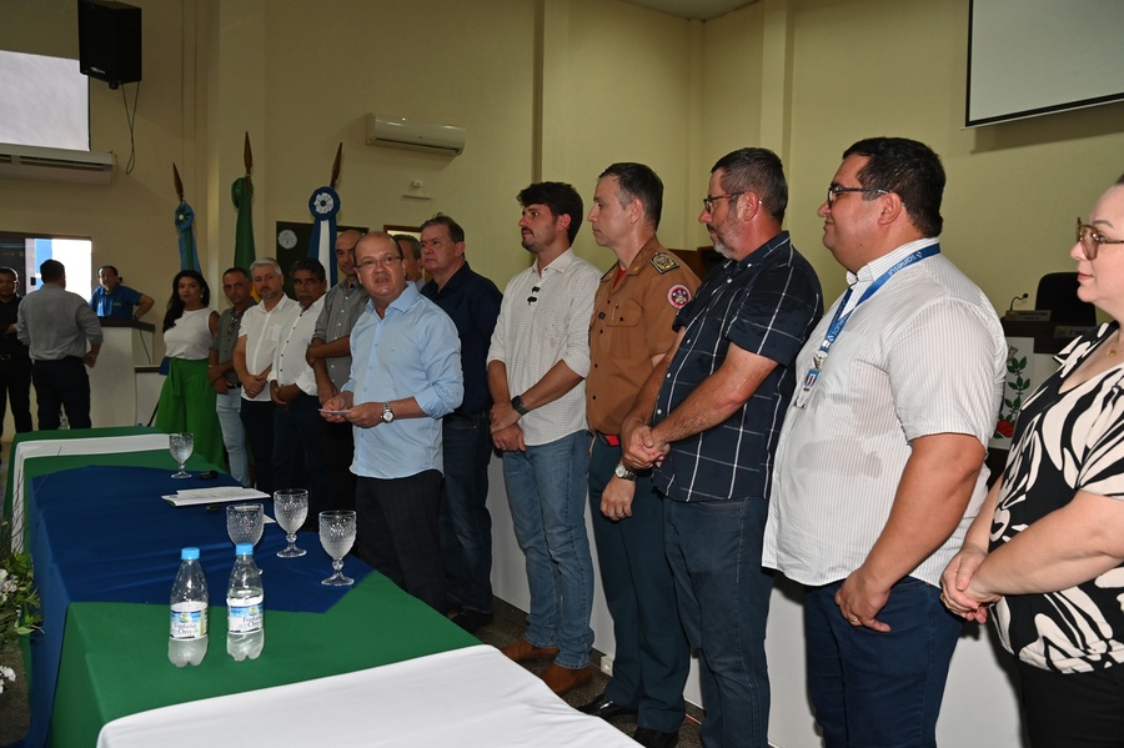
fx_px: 905
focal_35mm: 29
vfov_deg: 44.9
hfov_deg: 63.7
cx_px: 562
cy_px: 374
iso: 1250
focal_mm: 29
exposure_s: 1/200
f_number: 4.5
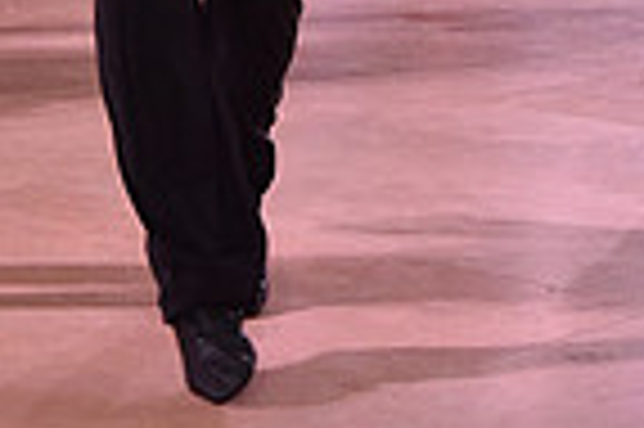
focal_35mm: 187
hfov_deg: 10.9
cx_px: 38
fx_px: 3341
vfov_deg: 7.1
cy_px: -374
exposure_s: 1/320
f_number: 6.3
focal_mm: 46
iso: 2500
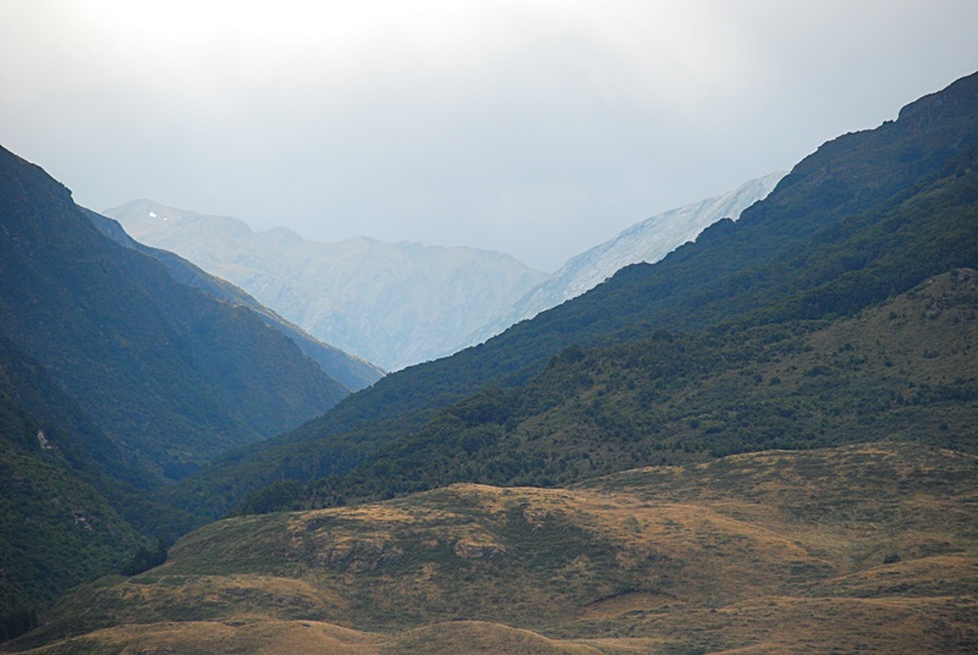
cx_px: 489
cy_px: 328
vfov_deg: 6.8
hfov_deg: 10.1
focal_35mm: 202
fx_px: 5509
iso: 400
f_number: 6.3
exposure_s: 1/640
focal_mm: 135
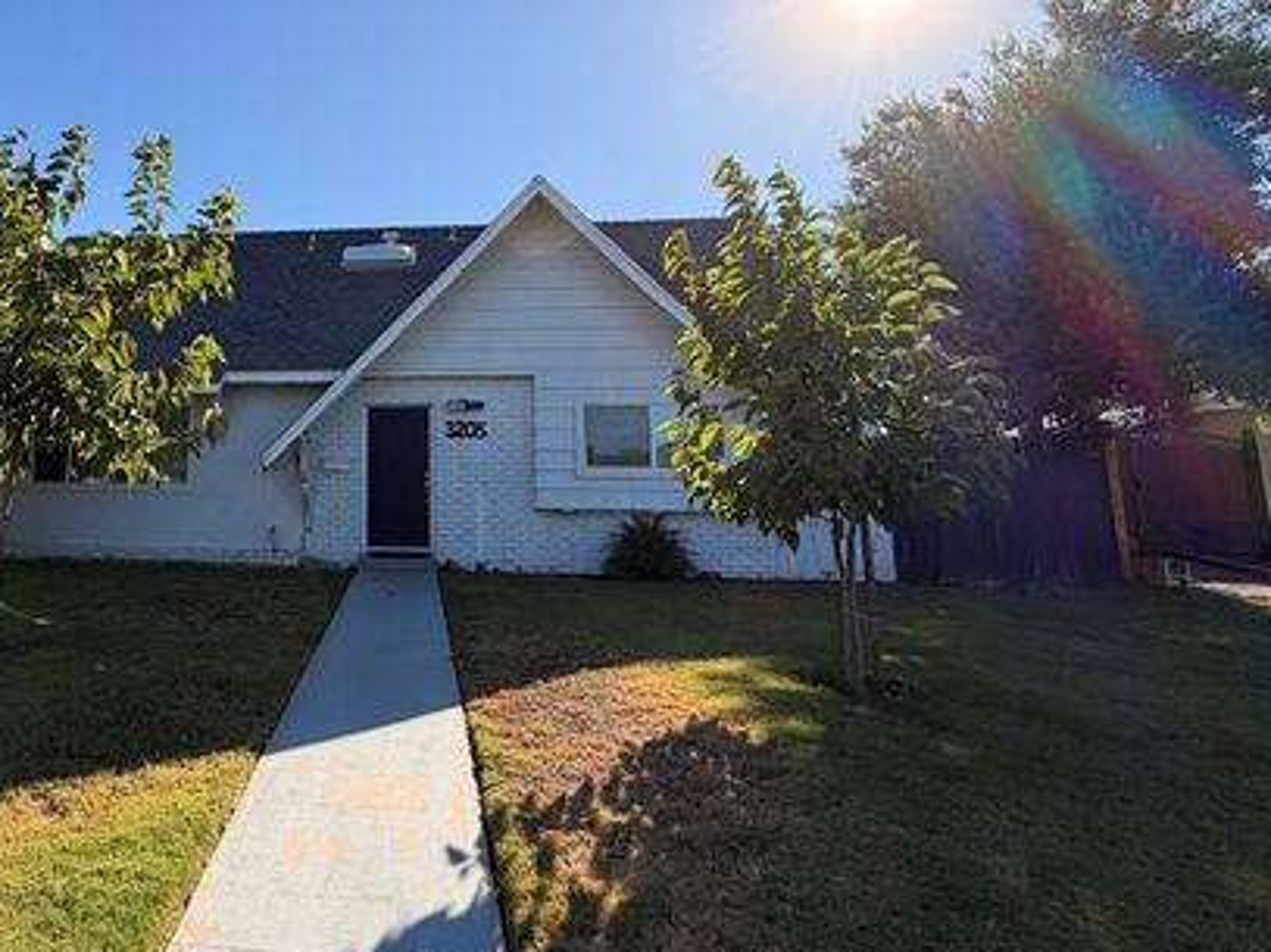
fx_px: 808
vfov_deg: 60.5
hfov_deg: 71.4
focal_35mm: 22
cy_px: 375
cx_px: 325
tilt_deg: +8.6
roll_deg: -1.0
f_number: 2.2
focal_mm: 2.22
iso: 25
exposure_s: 1/770
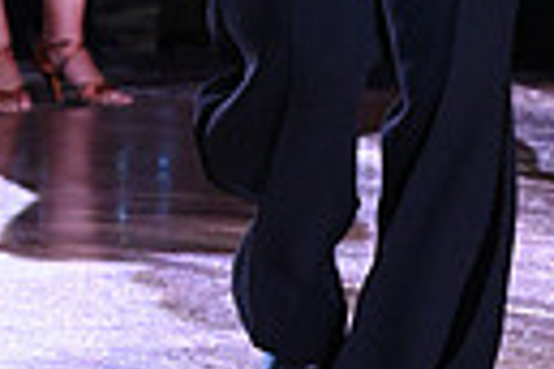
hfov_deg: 3.8
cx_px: 805
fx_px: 8325
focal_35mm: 541
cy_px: -223
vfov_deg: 2.5
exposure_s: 1/320
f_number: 6.3
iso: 5000
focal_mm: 120
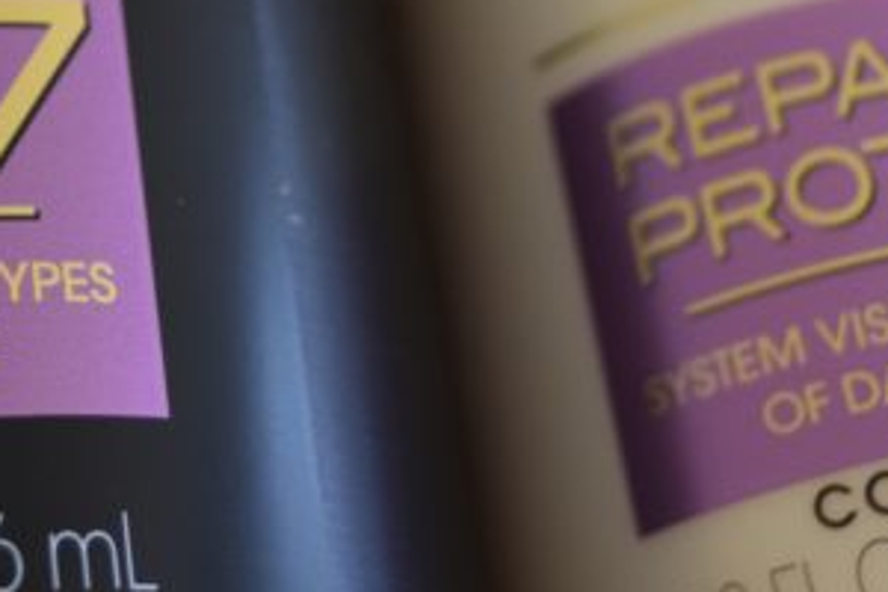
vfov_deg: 11.7
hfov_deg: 17.4
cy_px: 197
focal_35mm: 117
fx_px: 2886
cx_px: 284
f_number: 4.8
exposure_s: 1/60
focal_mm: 36
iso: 800
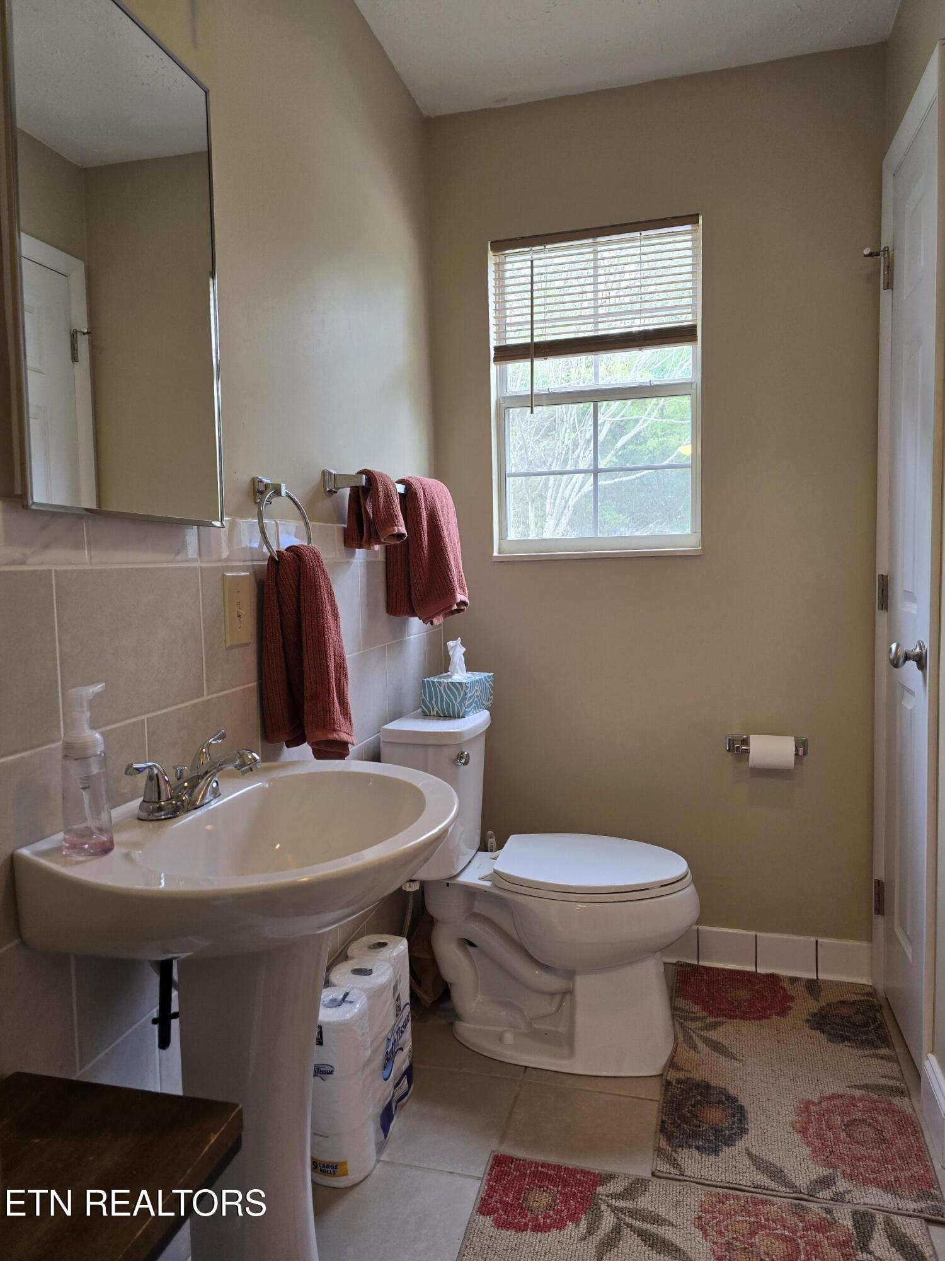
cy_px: 630
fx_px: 837
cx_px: 472
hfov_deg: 58.9
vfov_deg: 73.9
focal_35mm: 23
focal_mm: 6.3
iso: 100
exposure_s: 1/120
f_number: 1.7
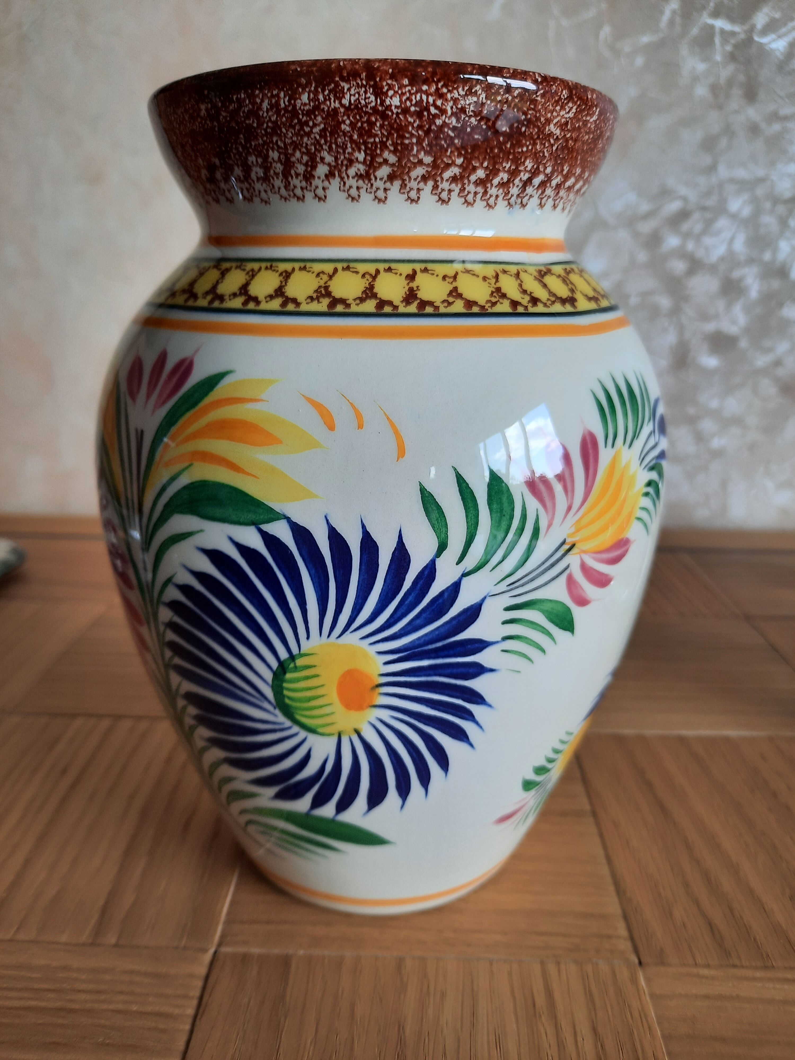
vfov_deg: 69.4
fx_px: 766
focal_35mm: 25
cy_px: 530
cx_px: 398
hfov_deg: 54.9
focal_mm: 4.6
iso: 50
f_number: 2
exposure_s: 1/50
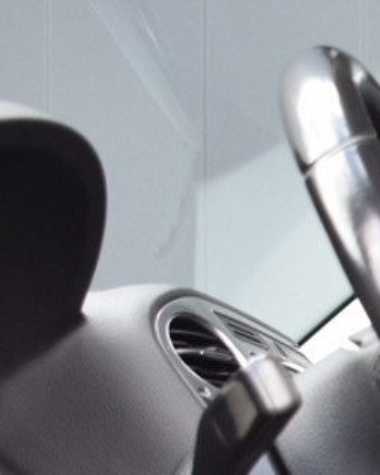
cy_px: 682
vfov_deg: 11.5
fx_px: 2276
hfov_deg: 8.7
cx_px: 912
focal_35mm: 162
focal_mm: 26
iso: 400
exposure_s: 1/80
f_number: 4.5
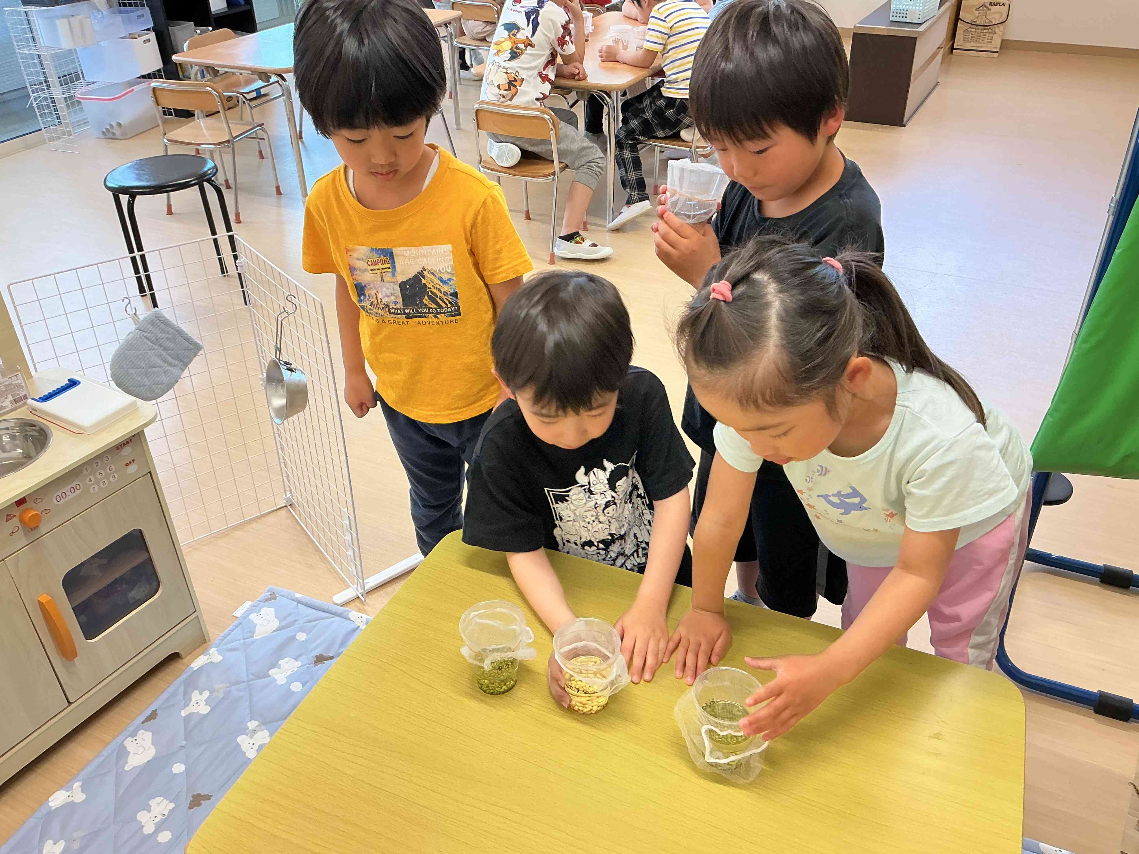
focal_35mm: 29
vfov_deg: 48.2
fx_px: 954
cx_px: 570
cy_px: 427
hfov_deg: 61.7
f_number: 1.8
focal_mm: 3
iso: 64
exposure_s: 1/100
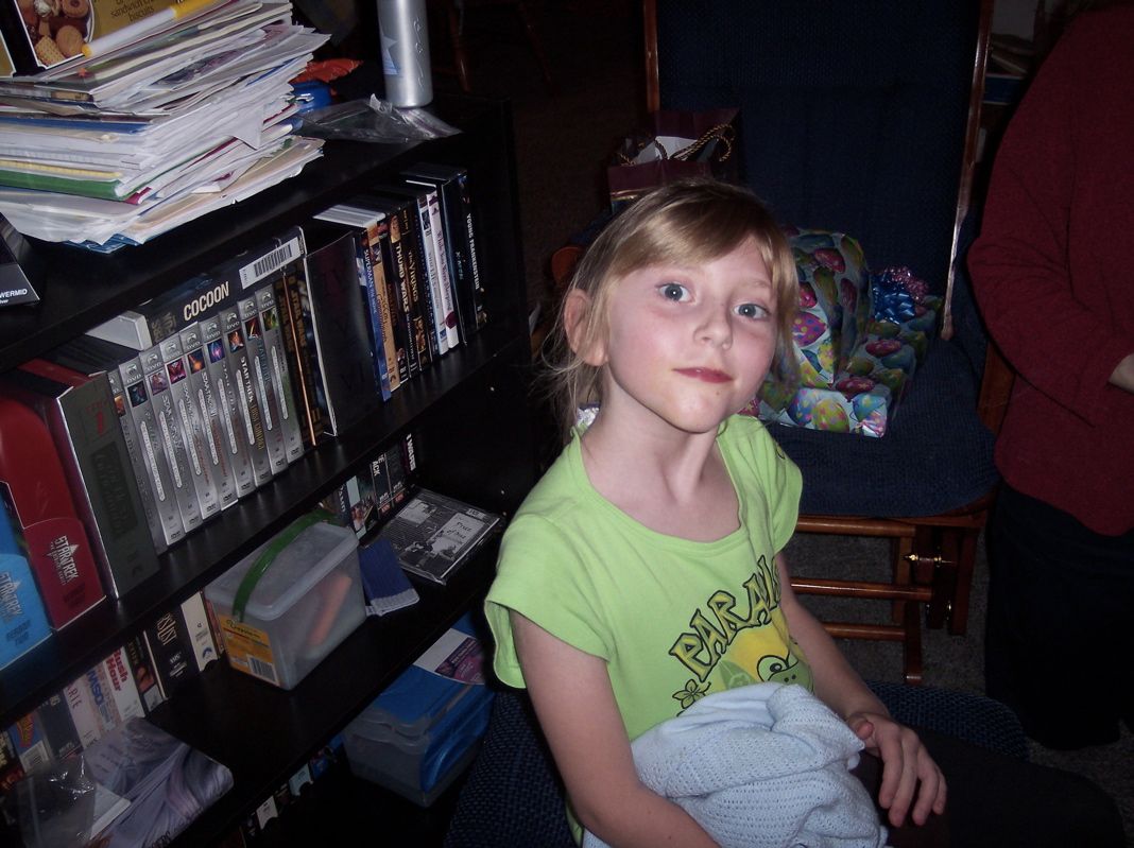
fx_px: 1244
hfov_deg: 49.0
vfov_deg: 37.7
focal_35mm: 38
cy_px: 424
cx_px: 567
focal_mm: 8
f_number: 2.8
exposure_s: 1/30
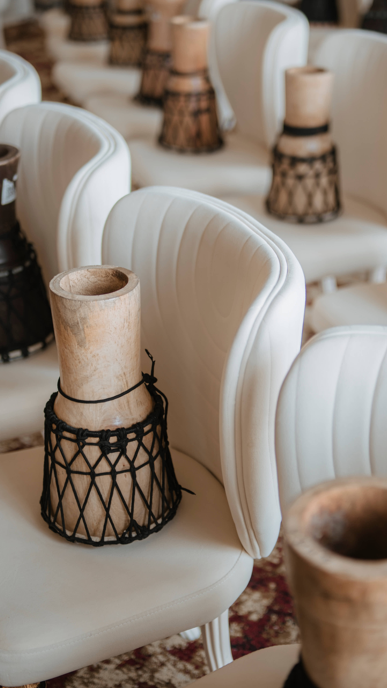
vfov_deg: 38.5
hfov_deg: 22.1
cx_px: 268
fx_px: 985
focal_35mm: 54
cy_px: 343
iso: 64
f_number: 1.4
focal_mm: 35
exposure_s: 1/160
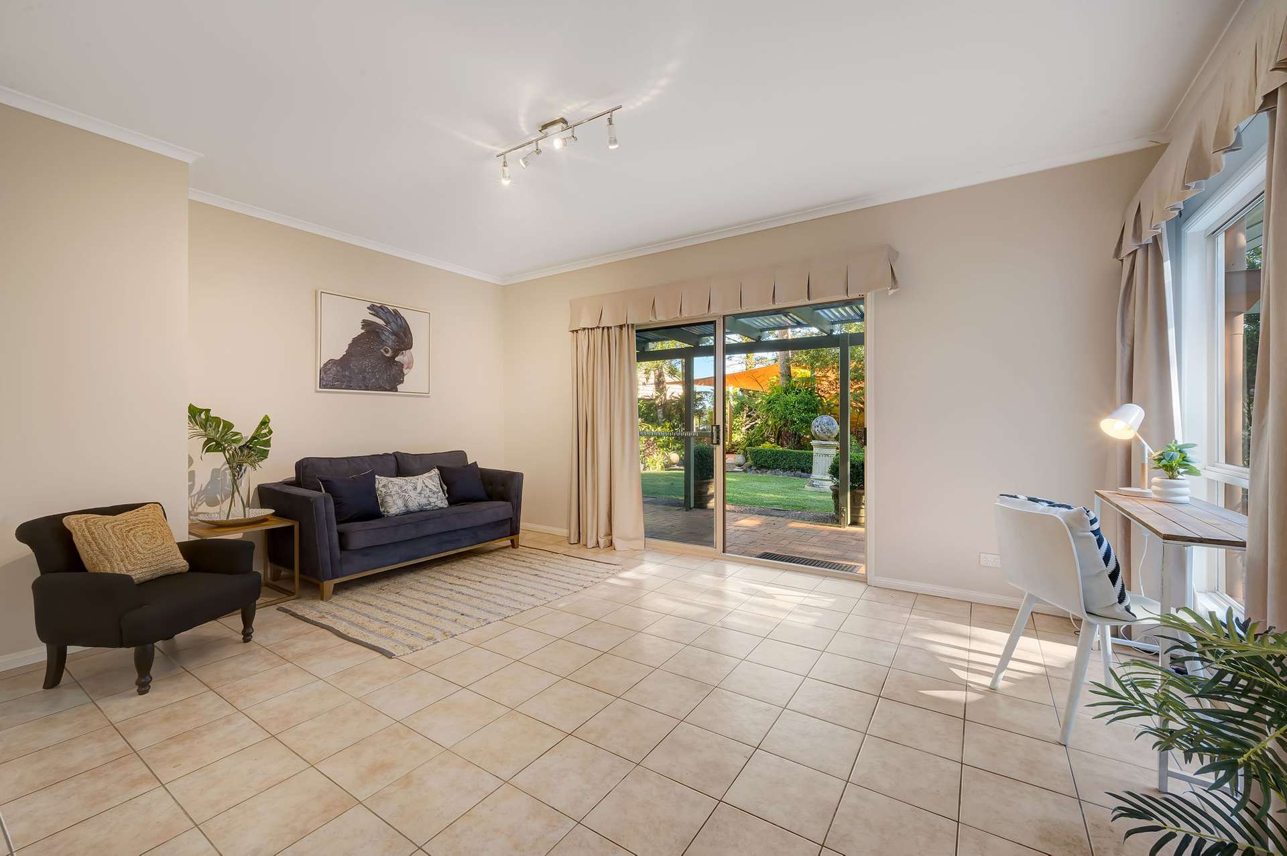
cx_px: 644
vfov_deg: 81.1
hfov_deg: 104.3
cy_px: 428
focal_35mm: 14
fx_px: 500
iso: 400
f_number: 14
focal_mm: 14
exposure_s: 1/8
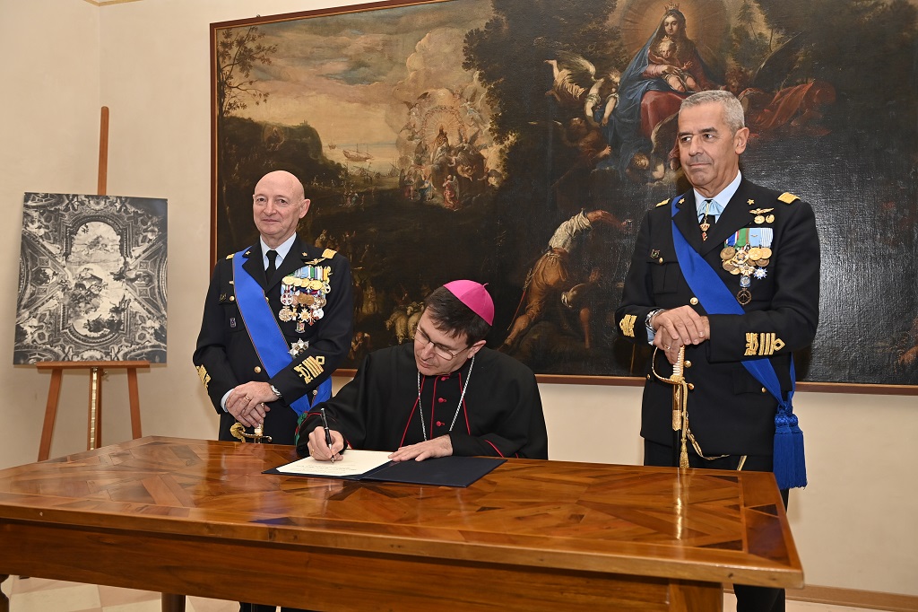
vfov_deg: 38.9
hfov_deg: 55.8
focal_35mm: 34
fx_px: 867
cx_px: 459
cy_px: 306
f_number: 4.5
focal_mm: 34
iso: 800
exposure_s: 1/125
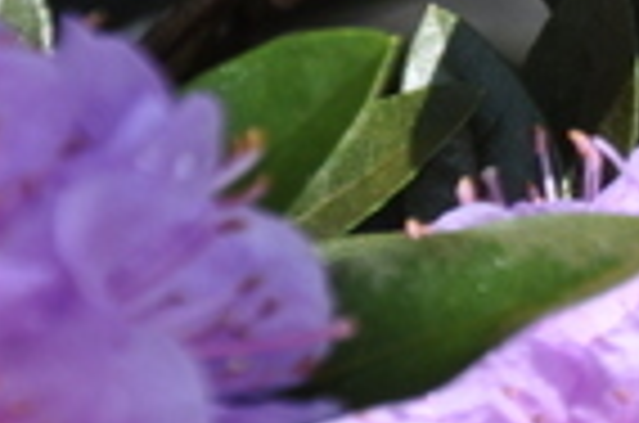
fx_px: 11972
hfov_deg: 3.0
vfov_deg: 2.0
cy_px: -500
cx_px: 1768
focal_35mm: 676
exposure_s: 1/180
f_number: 6.7
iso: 200
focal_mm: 80
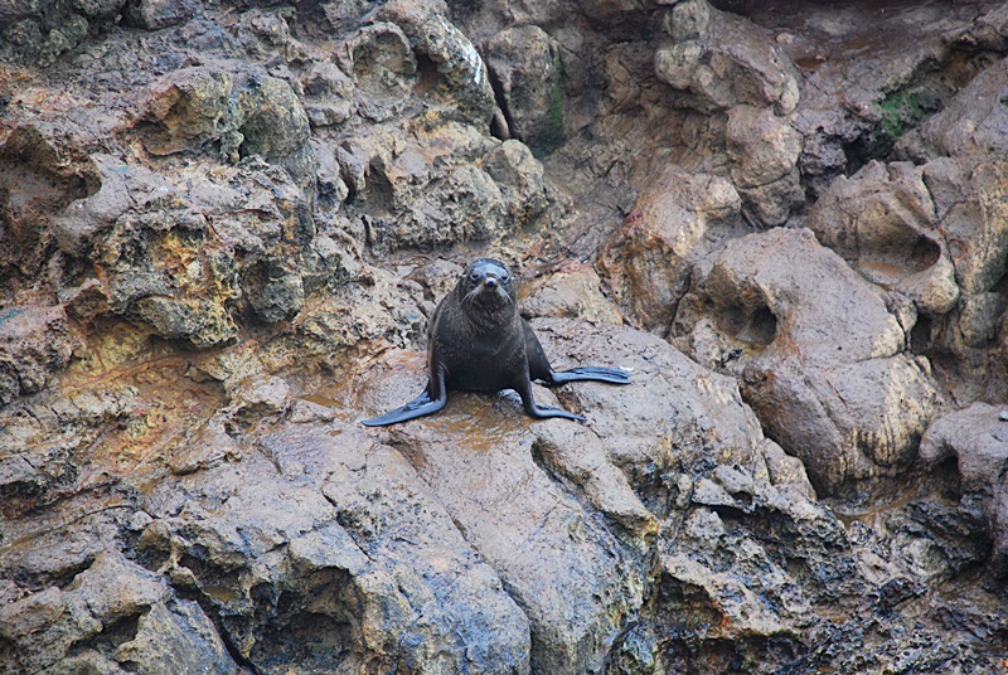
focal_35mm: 202
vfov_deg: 6.8
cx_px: 504
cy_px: 338
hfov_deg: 10.1
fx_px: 5678
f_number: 6.3
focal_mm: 135
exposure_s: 1/125
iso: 400
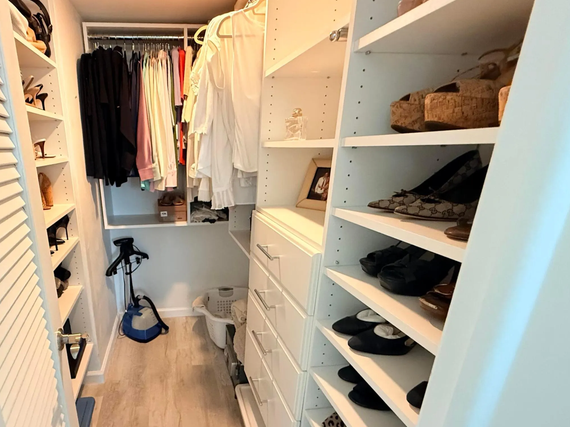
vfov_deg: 65.3
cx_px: 193
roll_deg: +0.1
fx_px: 329
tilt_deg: -19.9
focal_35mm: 20
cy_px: 259
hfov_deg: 79.2
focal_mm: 2.22
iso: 500
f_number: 2.2
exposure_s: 1/41
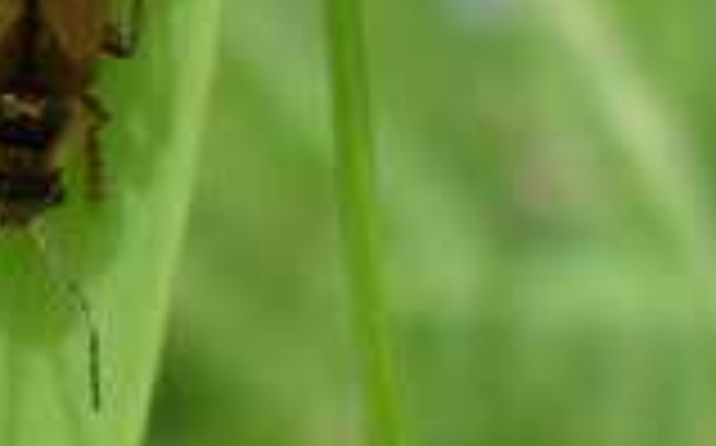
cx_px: -52
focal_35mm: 199
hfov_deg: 10.4
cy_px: 203
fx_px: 3879
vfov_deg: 6.6
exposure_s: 1/500
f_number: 3.2
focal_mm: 6.3
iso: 100
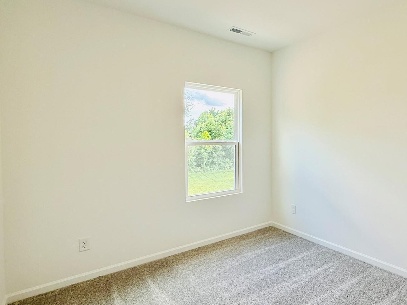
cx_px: 255
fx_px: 259
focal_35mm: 22
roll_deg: -0.3
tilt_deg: -1.4
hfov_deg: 75.1
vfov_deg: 61.0
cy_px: 144
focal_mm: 2.22
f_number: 2.2
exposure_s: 1/120
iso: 125
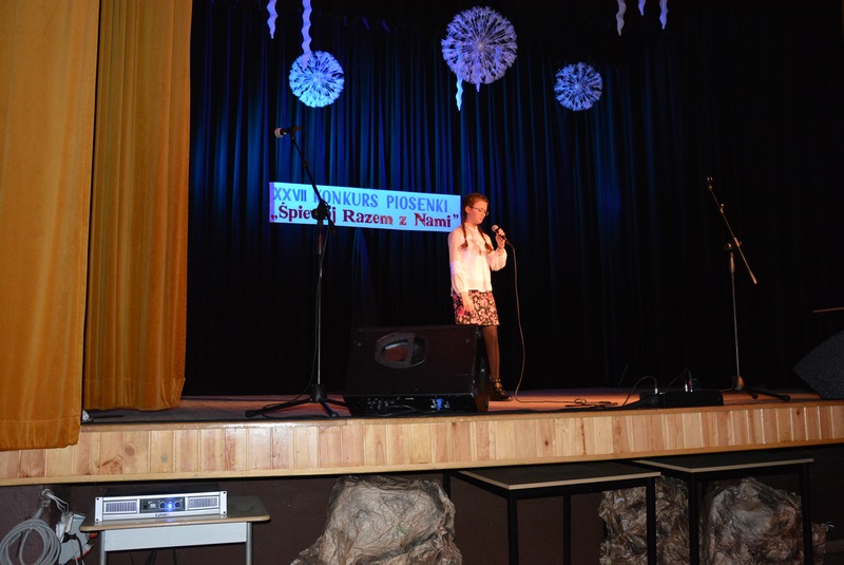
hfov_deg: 59.4
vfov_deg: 41.8
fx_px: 739
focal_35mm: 32
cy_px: 282
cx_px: 422
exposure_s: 1/60
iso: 3200
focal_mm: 21
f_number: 3.8
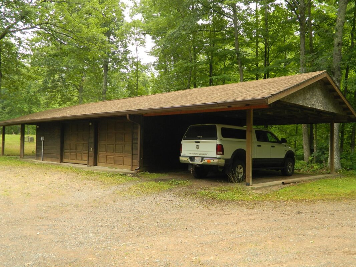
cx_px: 178
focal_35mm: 31
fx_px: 319
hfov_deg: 58.4
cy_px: 134
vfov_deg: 45.4
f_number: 3.2
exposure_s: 1/100
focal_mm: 5.6
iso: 80
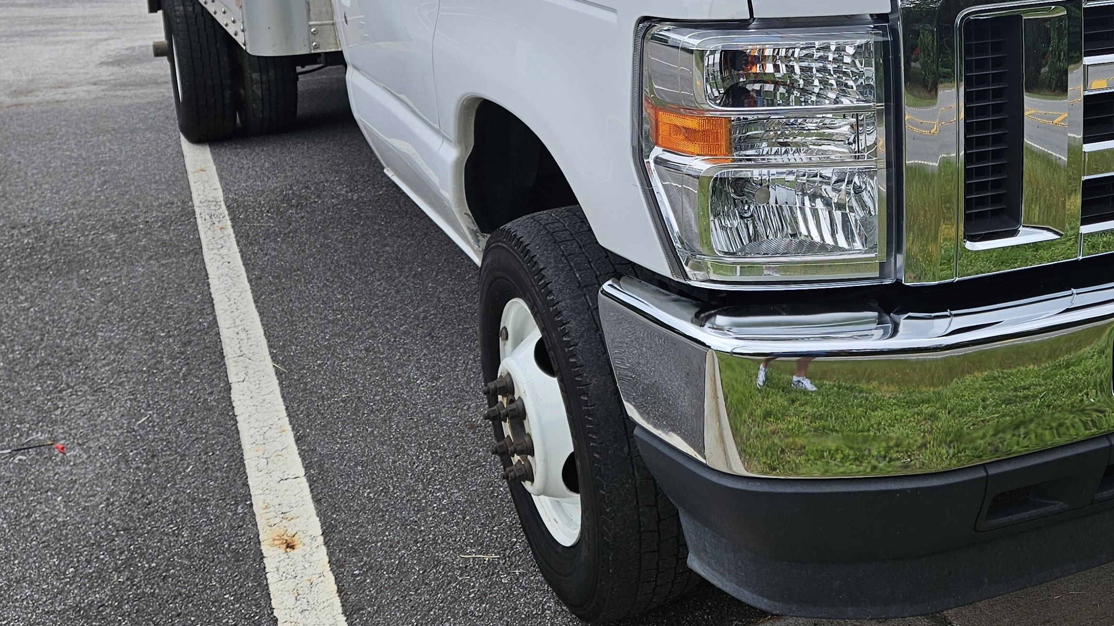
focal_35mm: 43
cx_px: 820
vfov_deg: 26.8
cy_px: 70
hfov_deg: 45.9
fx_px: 1270
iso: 25
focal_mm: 5.4
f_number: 1.8
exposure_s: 1/1033
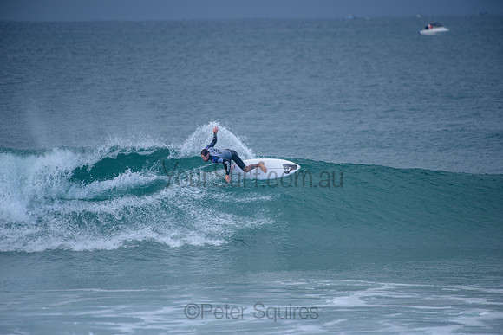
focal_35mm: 507
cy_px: 168
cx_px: 252
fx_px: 7088
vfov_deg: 2.7
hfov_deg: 4.1
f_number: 5.6
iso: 140
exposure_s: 1/800
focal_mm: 500
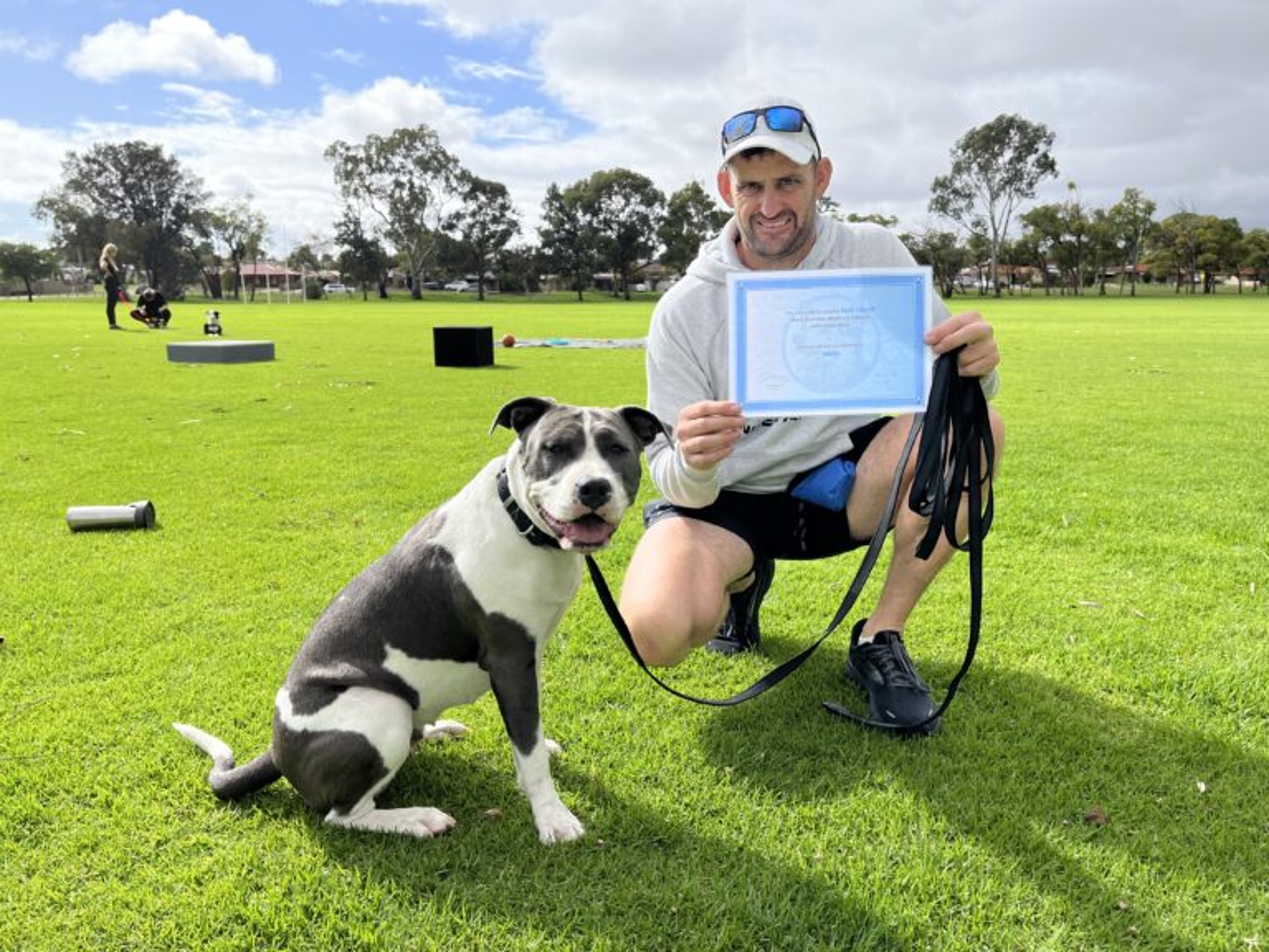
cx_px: 634
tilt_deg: -9.1
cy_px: 476
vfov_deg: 53.1
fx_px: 953
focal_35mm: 26
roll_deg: -0.5
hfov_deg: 67.3
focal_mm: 5.1
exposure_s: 1/1992
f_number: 1.6
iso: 50
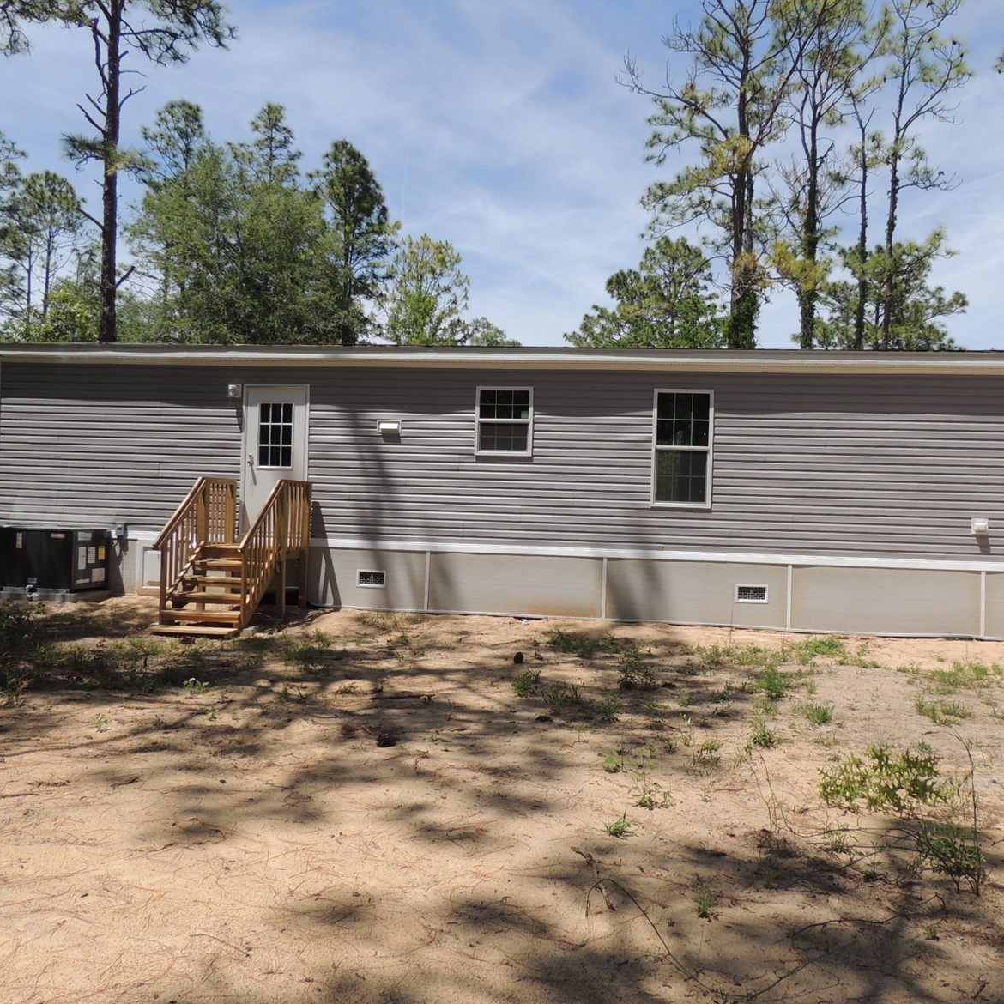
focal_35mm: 29
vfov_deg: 55.6
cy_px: 500
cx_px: 576
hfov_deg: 55.4
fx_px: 952
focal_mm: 4.3
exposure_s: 1/1600
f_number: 3
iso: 100
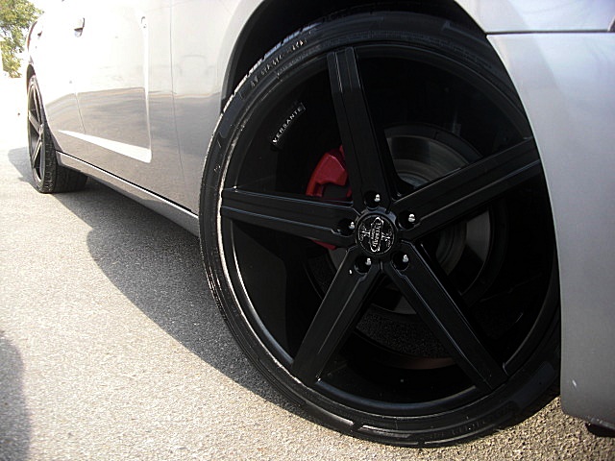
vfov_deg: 39.7
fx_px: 640
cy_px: 230
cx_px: 308
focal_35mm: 36
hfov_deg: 51.4
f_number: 2.8
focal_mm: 6.3
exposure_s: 1/100
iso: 50
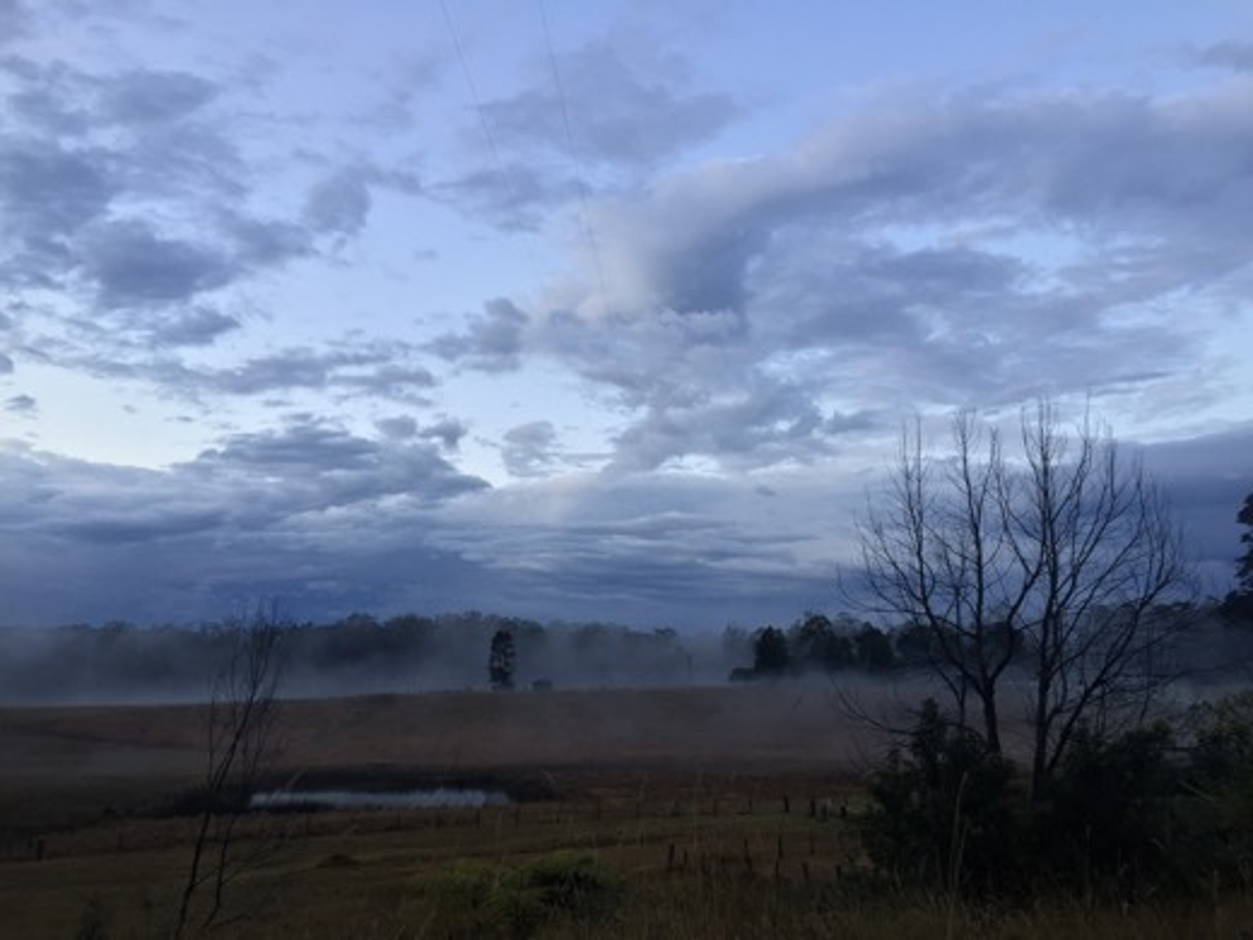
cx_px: 626
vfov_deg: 48.2
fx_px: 1050
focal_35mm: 29
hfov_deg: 61.7
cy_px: 470
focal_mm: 4.15
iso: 40
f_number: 2.2
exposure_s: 1/60
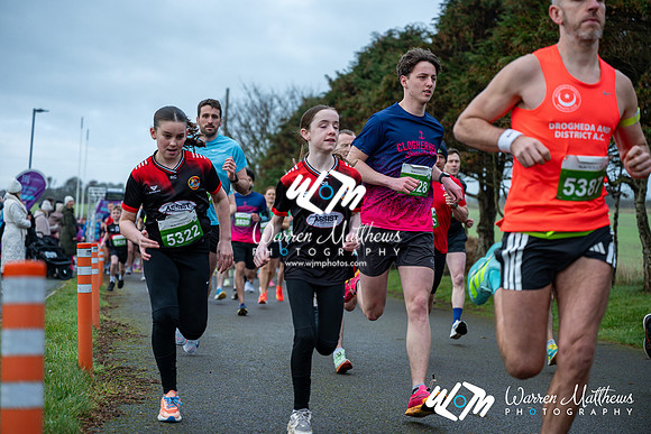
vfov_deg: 19.5
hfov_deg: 28.8
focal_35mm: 70
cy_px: 217
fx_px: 1266
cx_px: 326
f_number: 2.8
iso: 360
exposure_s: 1/1250
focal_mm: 70
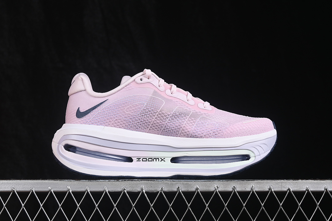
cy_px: 110
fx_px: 692
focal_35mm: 75
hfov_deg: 27.0
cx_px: 166
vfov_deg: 18.2
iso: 160
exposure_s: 1/80
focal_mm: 50
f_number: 8
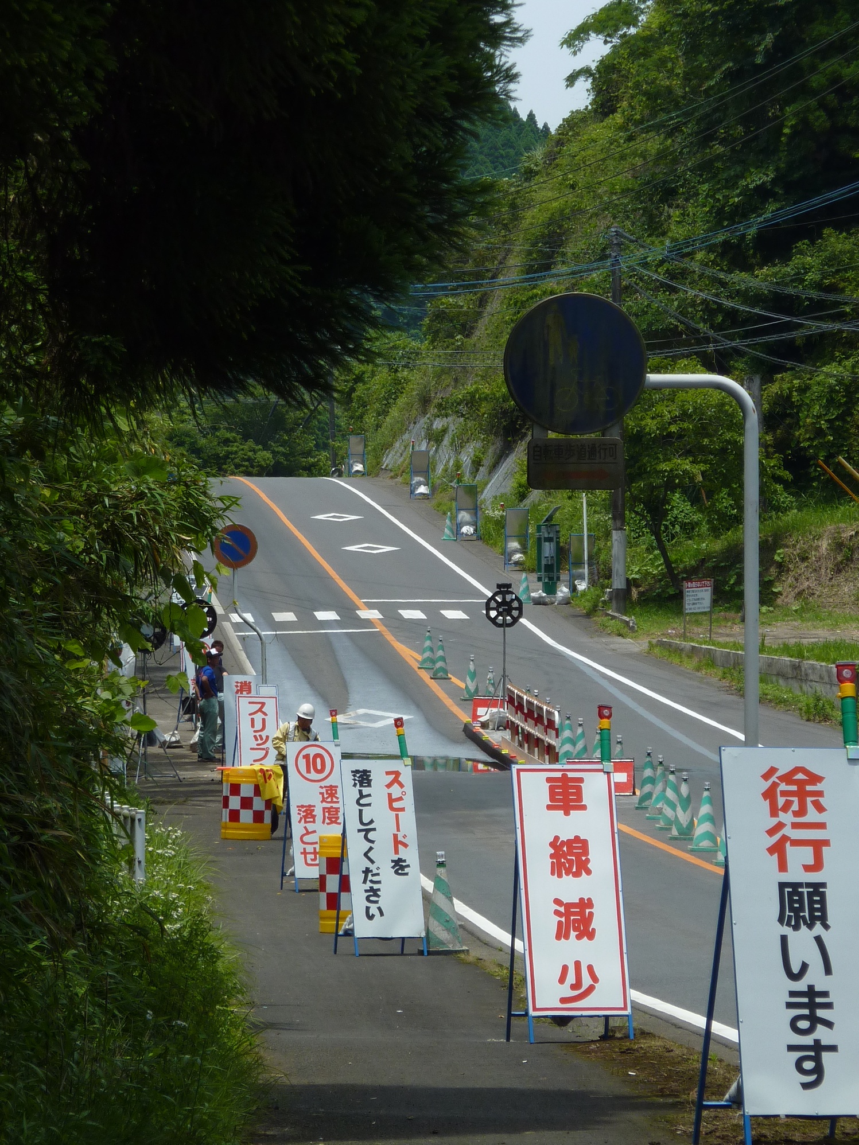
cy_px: 572
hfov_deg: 6.8
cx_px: 430
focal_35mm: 219
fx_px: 7246
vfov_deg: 9.0
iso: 80
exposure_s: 1/500
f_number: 5
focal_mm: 29.9
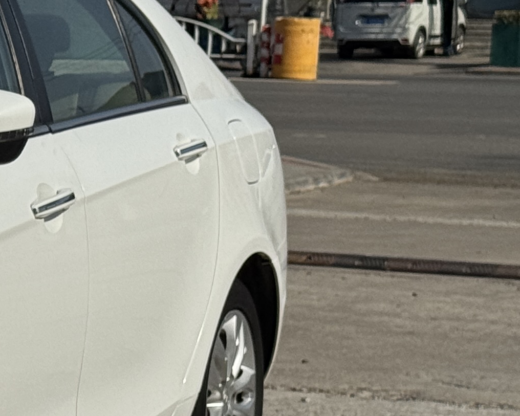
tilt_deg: -6.4
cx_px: -444
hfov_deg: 9.8
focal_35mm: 186
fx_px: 2863
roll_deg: -0.9
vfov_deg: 8.3
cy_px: 304
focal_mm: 6.76
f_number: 1.78
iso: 80
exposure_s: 1/12500
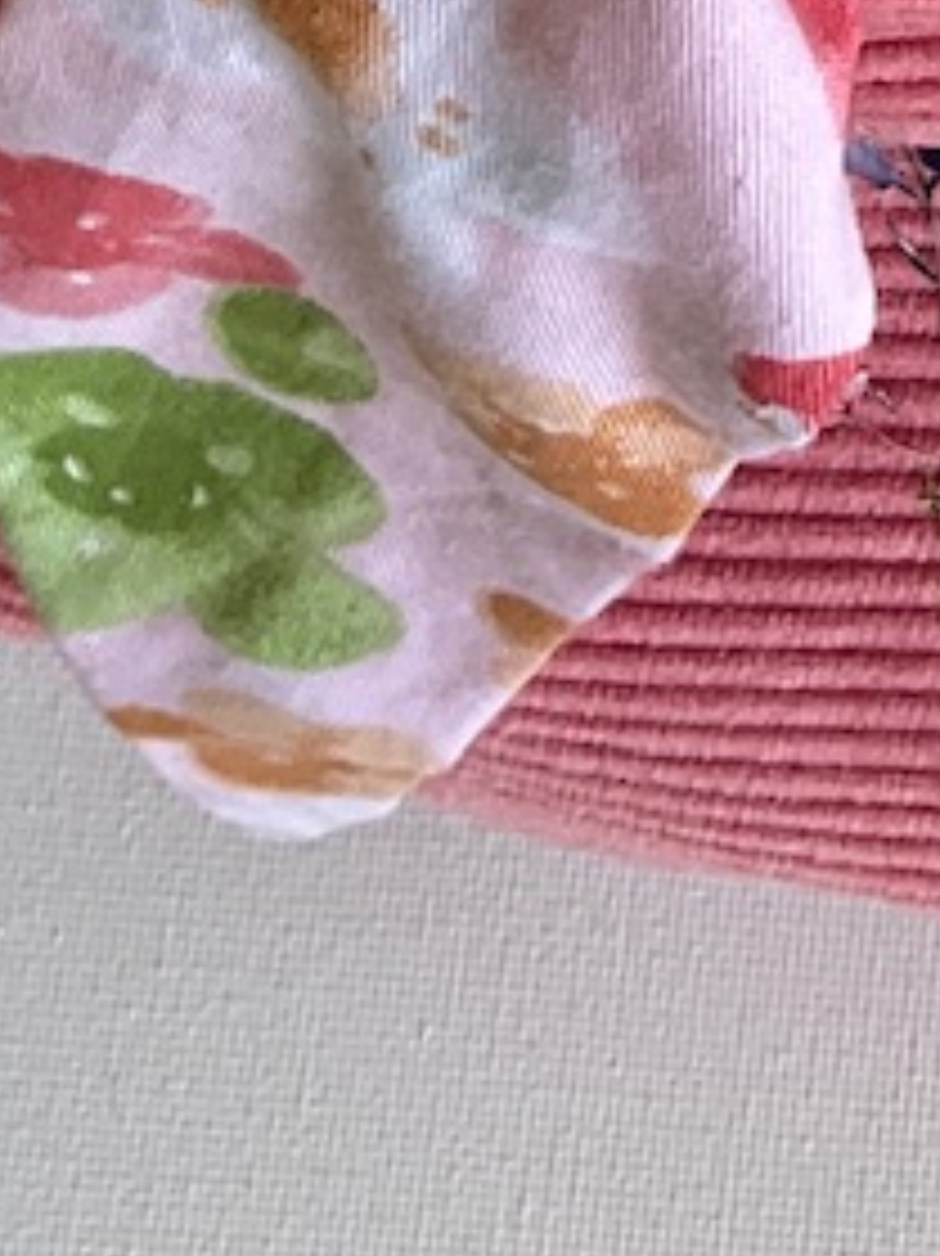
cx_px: 1516
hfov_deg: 10.6
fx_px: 4819
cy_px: -1472
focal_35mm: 133
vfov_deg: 12.5
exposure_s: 1/100
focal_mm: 3
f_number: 1.8
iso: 25
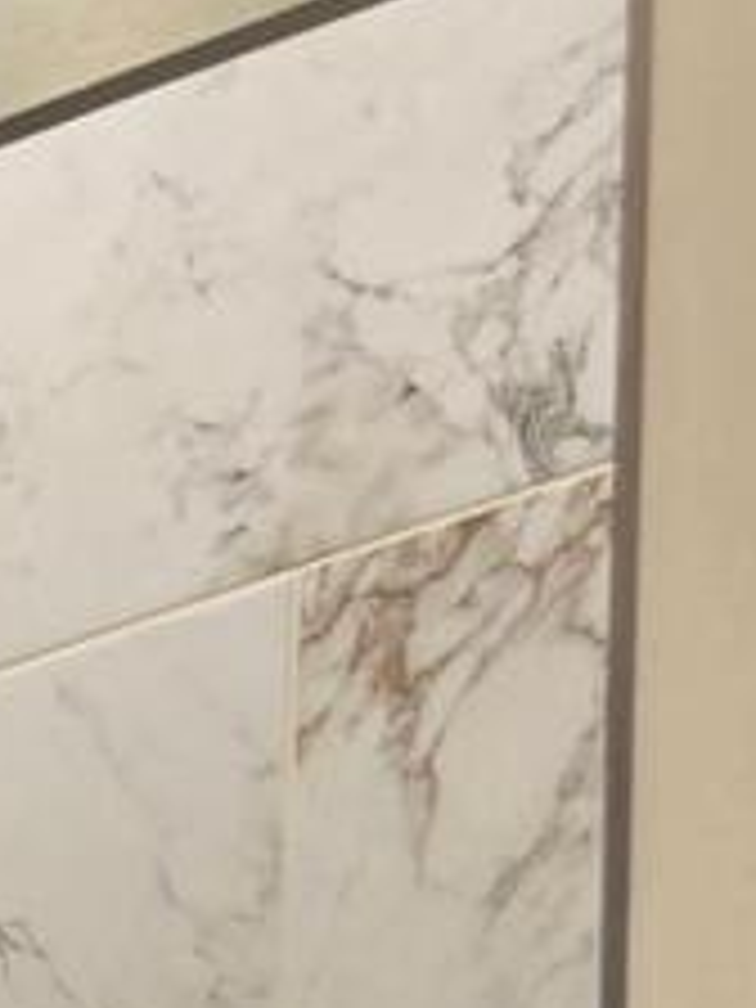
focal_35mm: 158
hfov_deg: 7.8
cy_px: 2511
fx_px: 4601
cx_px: -1714
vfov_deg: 10.5
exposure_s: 1/120
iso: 64
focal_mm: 6.3
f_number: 1.7
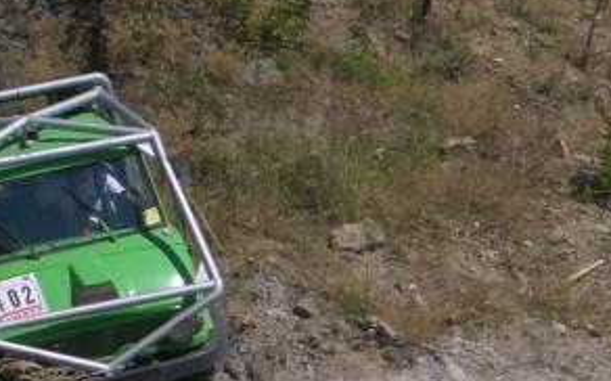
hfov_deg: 8.6
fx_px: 4060
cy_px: 220
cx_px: 326
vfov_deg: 5.4
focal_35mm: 244
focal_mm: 17.4
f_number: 7.7
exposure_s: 1/320
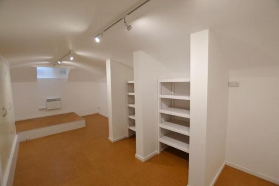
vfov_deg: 77.3
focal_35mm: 15
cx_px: 140
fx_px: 116
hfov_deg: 100.4
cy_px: 93
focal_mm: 10
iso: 400
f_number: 4
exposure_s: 1/60
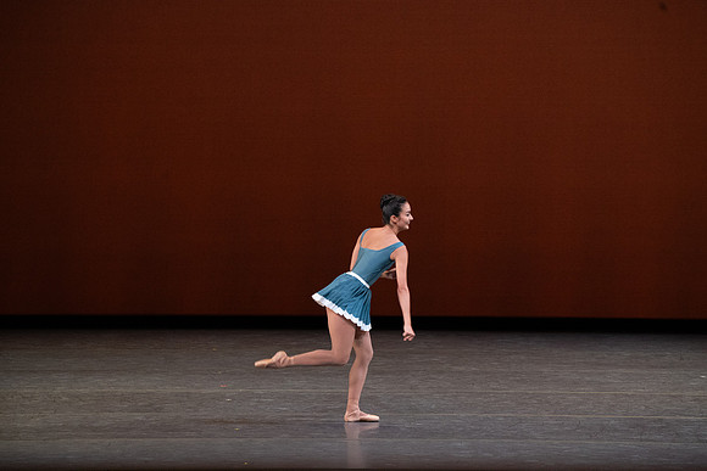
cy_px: 236
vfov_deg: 4.8
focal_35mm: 288
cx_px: 354
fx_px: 5657
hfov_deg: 7.2
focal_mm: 288
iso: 5000
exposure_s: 1/400
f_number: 9
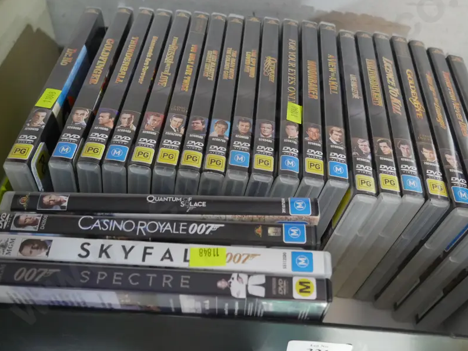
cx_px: 256
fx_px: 487
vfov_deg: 39.5
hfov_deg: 51.3
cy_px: 139
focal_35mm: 36
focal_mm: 14
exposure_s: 1/60
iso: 3200
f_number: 3.5
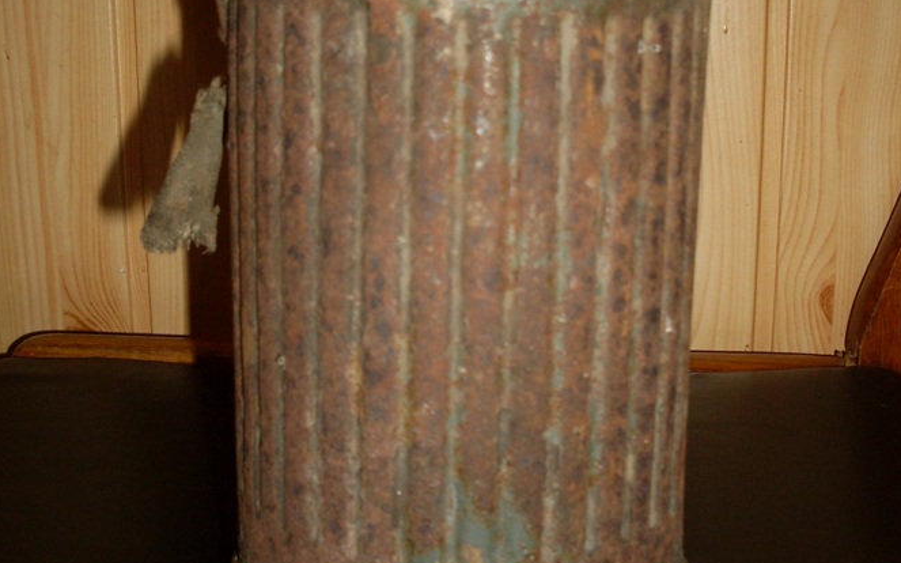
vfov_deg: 23.1
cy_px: 242
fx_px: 1375
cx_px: 461
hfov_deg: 36.3
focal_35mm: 56
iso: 100
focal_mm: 6.3
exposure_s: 1/45
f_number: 2.8
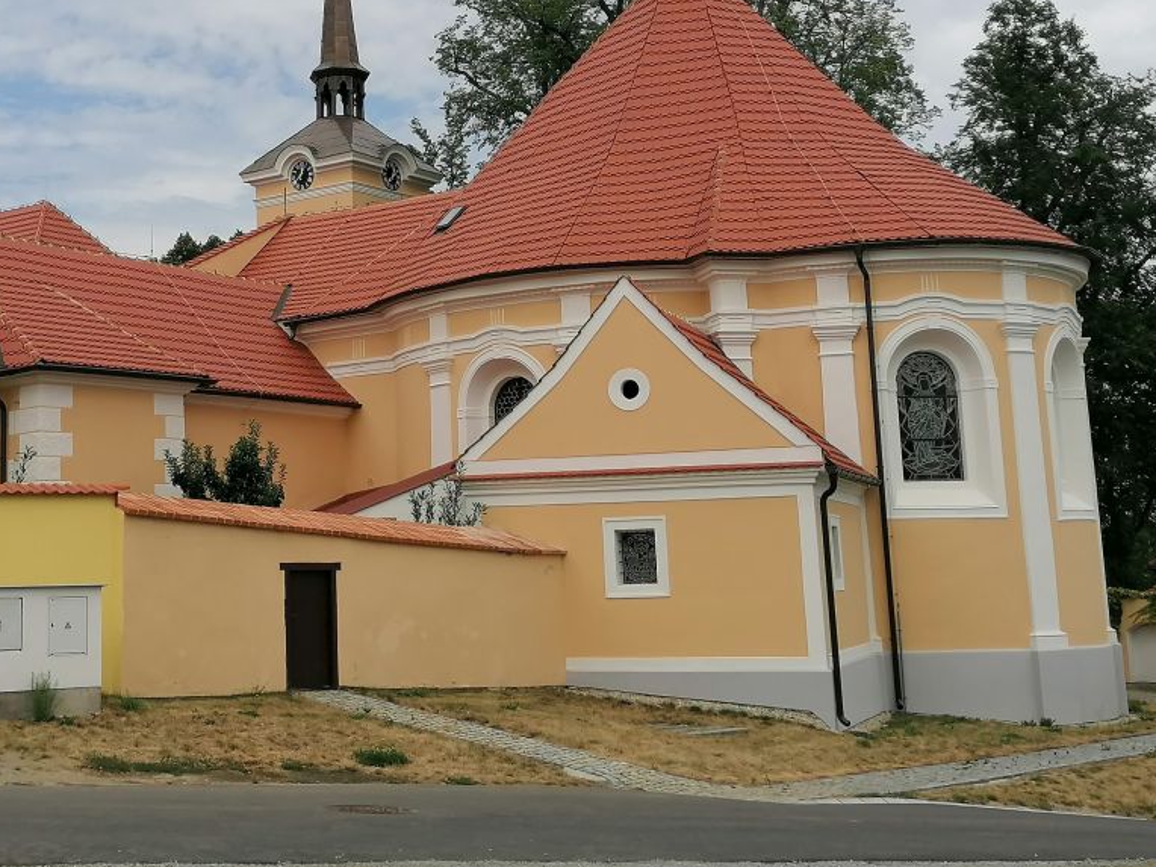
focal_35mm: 55
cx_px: 360
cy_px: 263
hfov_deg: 34.5
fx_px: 1837
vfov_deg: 26.4
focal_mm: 4.75
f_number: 1.8
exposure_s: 1/1988
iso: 50
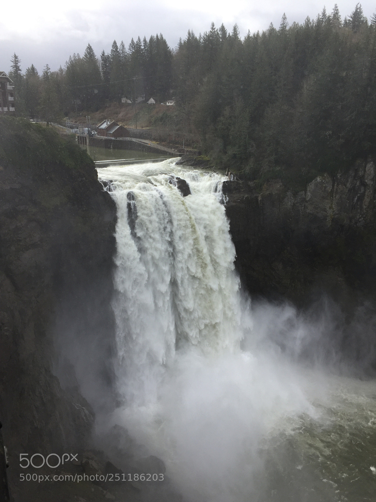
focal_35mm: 29
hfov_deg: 48.2
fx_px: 420
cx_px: 188
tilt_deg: -18.8
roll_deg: -0.6
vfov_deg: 61.7
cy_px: 251
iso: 32
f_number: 2.2
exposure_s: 1/1130
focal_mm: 4.15
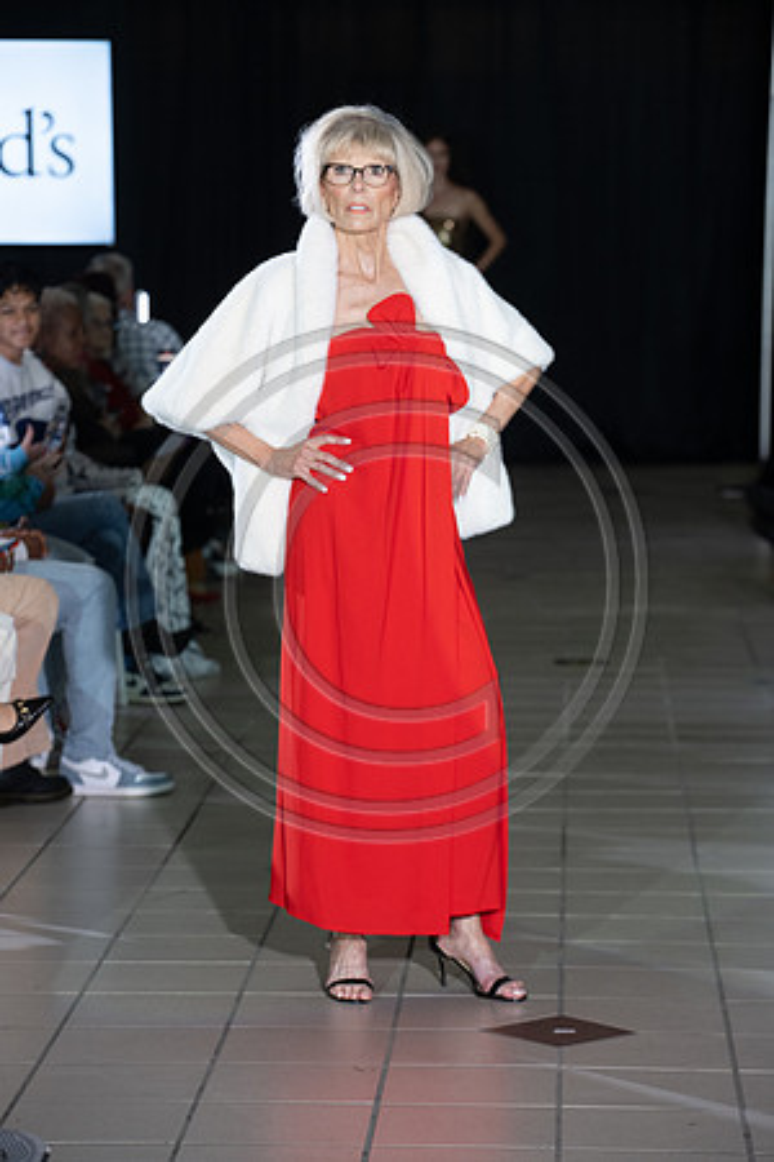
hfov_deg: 11.0
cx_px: 387
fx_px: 4031
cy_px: 581
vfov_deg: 16.4
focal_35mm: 125
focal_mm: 125
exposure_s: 1/160
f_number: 5
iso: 1250
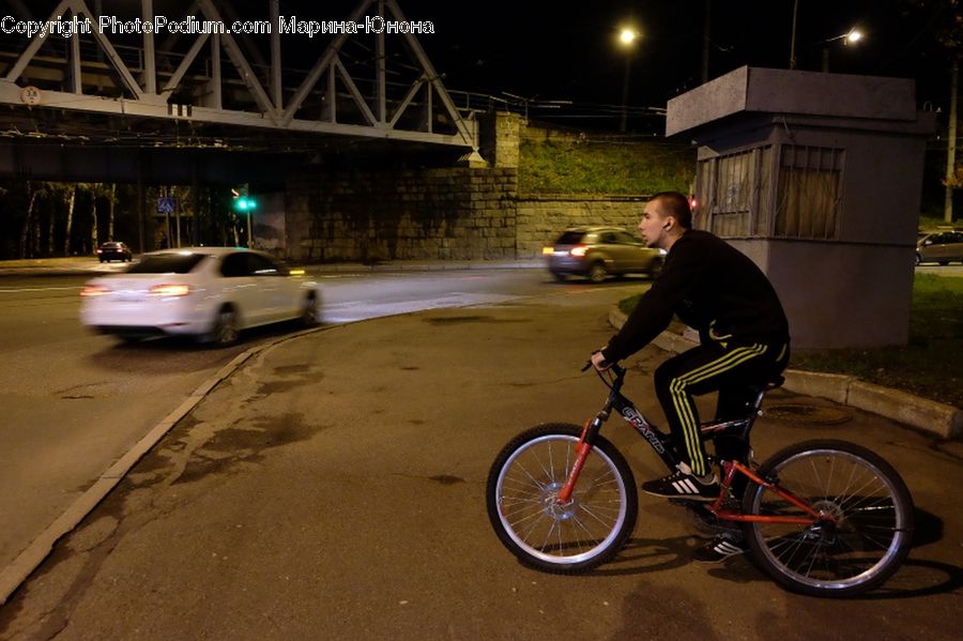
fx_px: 775
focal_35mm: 29
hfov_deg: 63.7
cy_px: 320
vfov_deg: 44.9
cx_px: 482
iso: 3200
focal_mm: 19.2
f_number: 3.8
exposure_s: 1/20
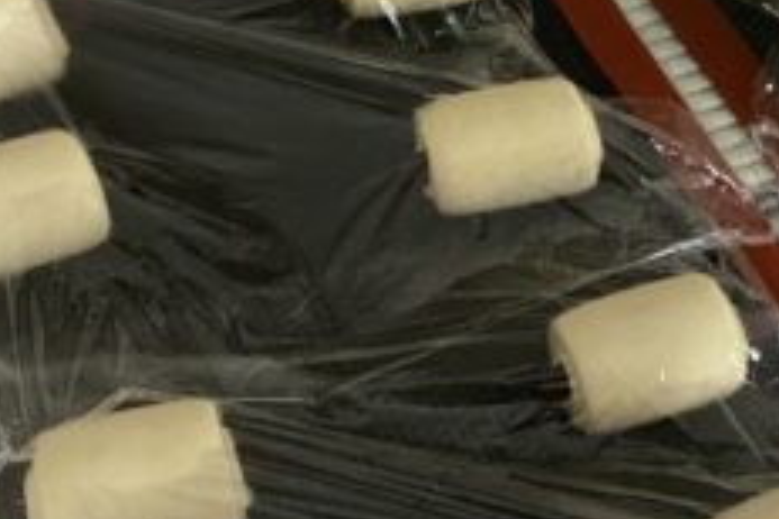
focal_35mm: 78
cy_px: 307
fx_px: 1688
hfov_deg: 25.7
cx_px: 565
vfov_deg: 17.5
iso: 640
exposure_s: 1/30
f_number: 1.8
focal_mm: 4.25
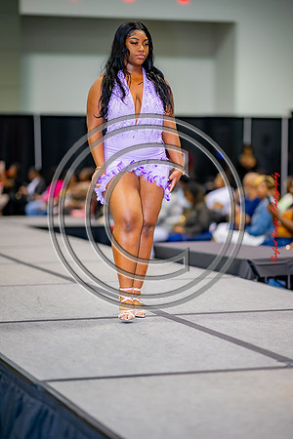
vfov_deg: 19.5
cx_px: 146
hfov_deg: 13.0
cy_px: 220
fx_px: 1282
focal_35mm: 105
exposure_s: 1/125
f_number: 1.4
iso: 125
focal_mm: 105
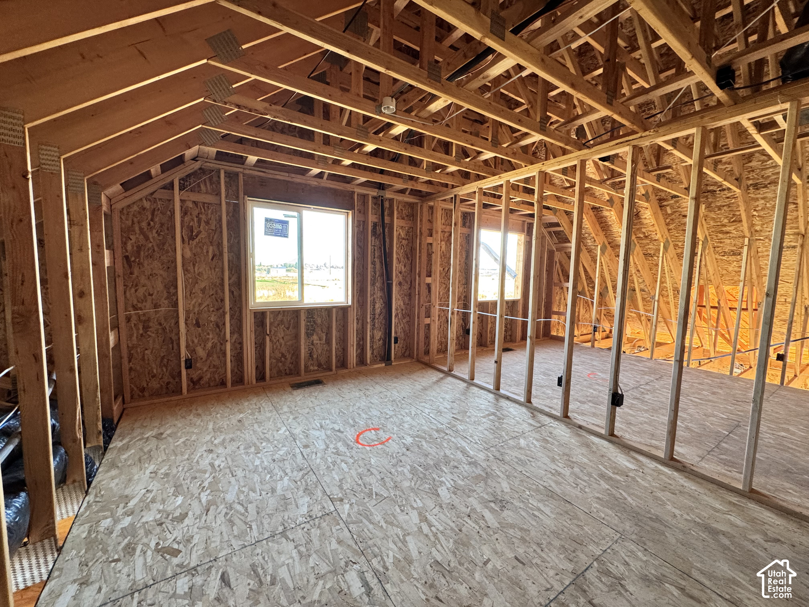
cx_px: 404
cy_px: 304
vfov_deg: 85.7
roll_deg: -1.1
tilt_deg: -5.5
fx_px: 327
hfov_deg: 102.1
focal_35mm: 14
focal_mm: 2.22
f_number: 2.2
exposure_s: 1/99
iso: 250
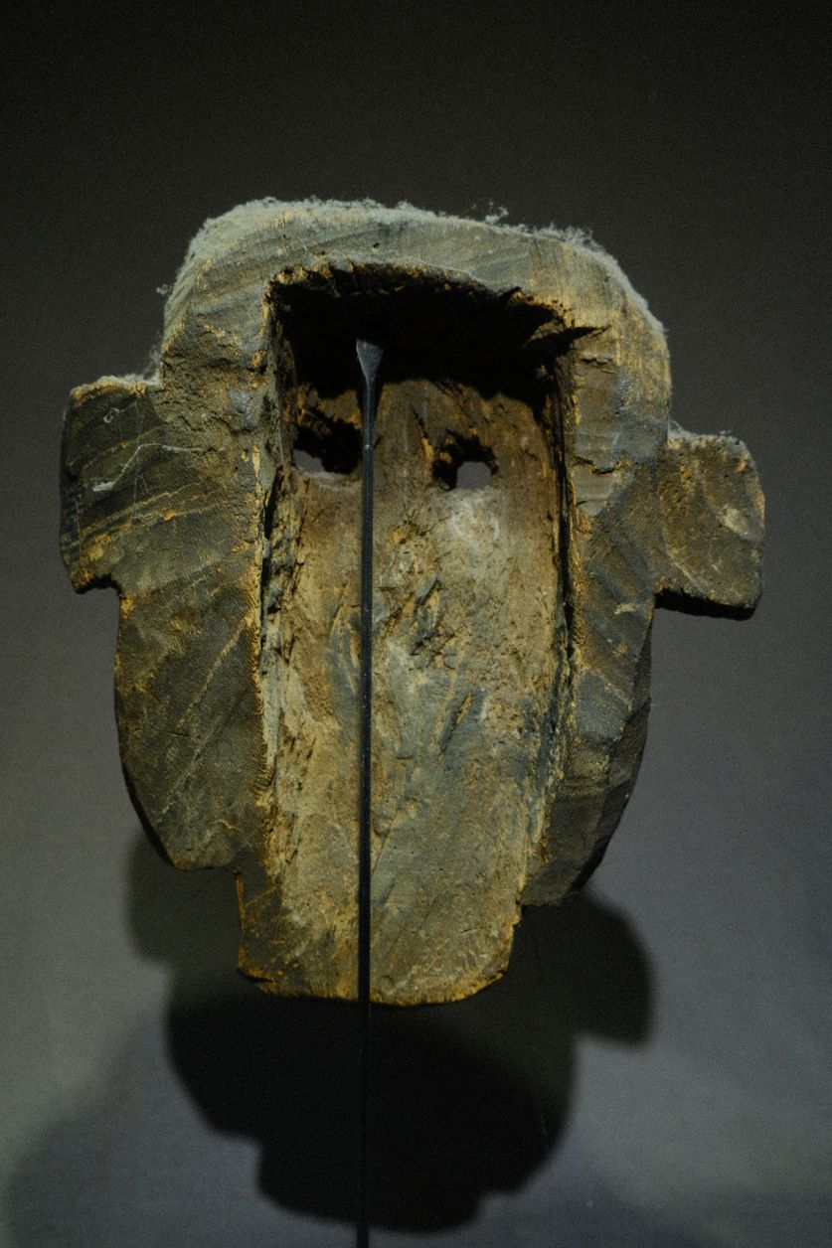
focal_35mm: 28
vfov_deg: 65.5
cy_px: 624
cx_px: 416
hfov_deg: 46.4
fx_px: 971
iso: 640
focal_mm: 18.8
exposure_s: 1/90
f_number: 3.6
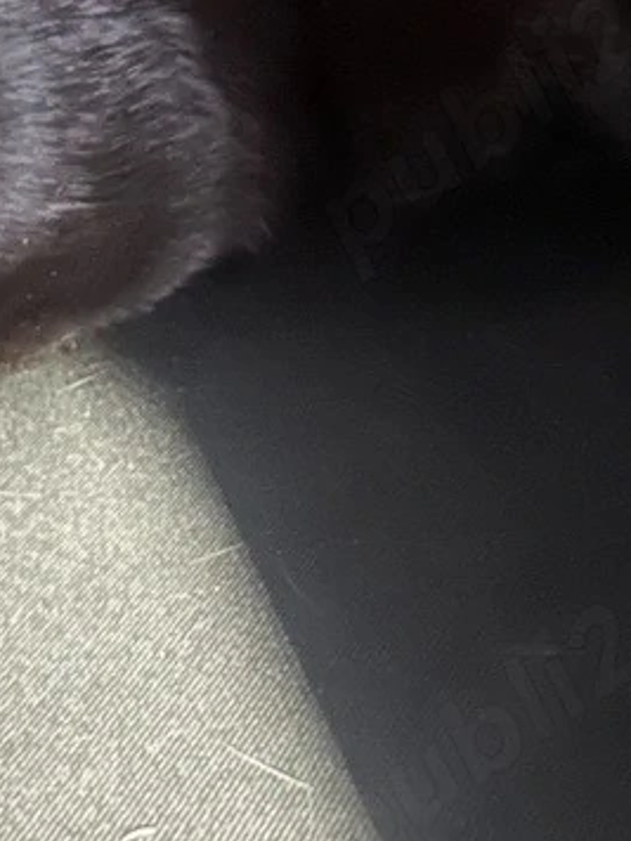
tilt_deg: -43.4
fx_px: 2187
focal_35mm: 90
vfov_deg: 21.5
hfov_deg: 16.3
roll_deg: +5.2
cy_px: 158
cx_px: 118
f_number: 1.78
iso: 3200
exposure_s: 1/2
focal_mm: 6.86
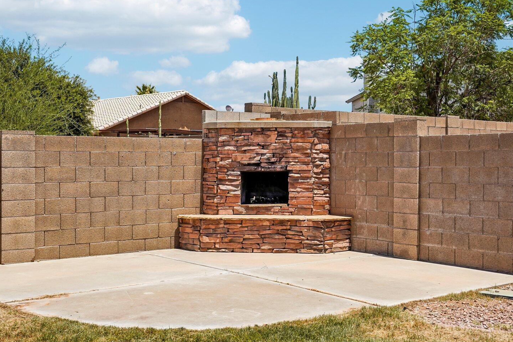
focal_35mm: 50
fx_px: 712
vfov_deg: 27.0
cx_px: 308
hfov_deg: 39.4
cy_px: 154
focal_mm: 35
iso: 400
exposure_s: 1/1000
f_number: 9
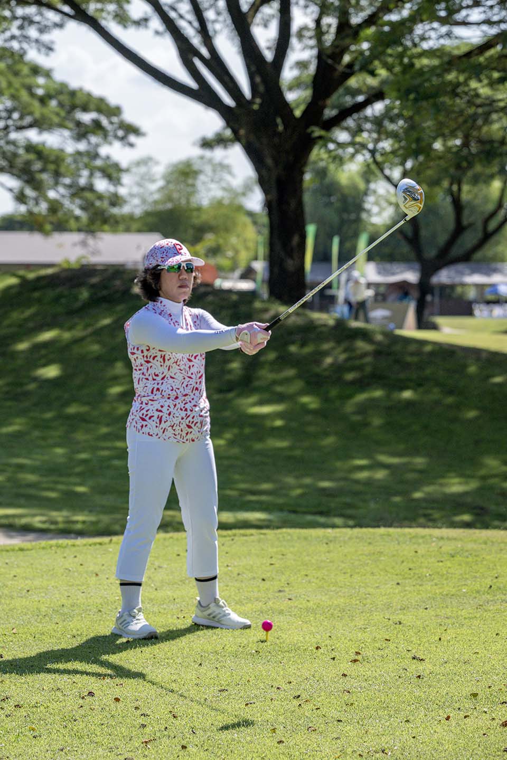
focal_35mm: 96
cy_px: 380
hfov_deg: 14.3
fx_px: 2028
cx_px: 254
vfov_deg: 21.2
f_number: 4.5
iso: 560
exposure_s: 1/5000
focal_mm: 96
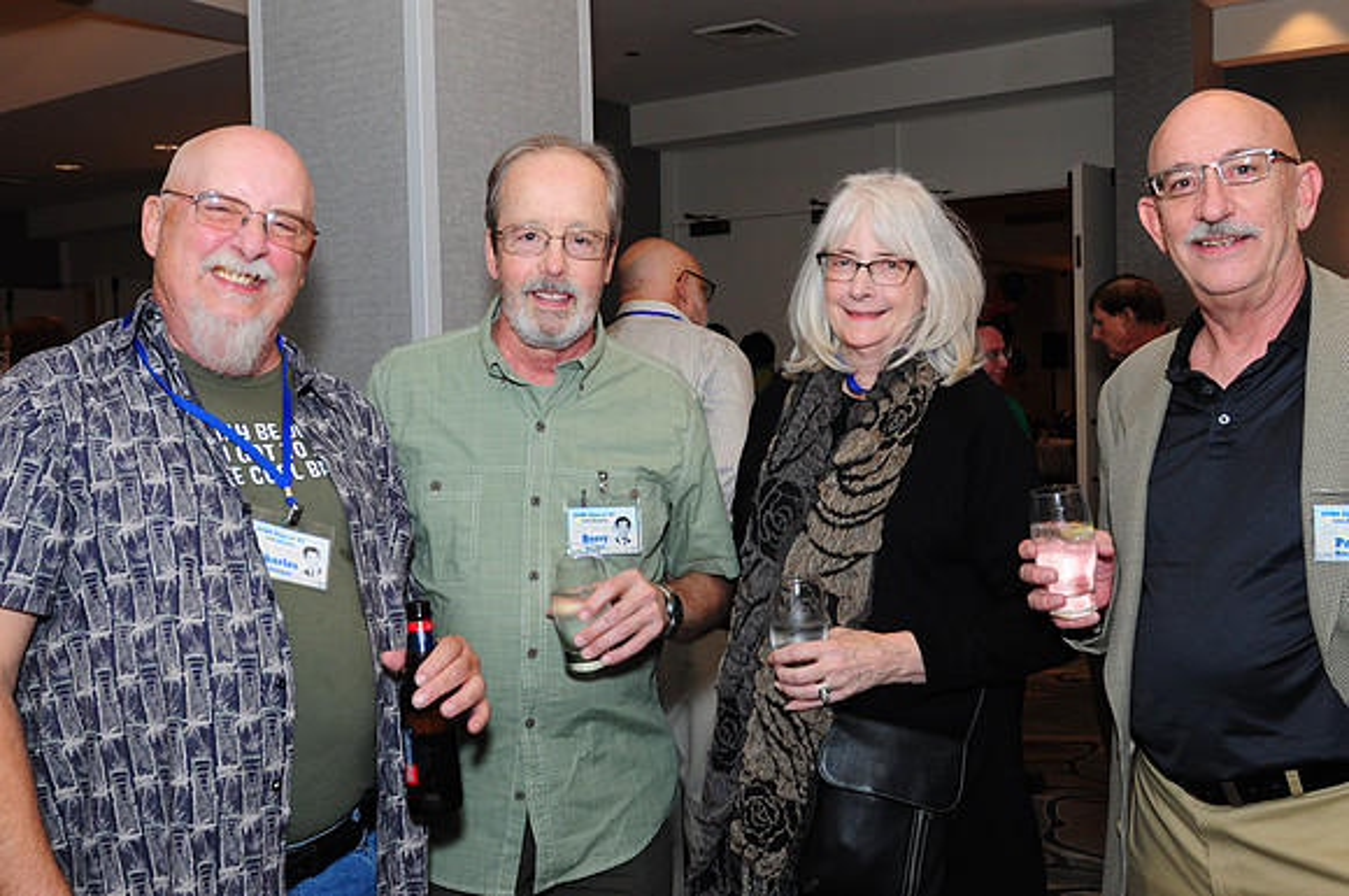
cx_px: 674
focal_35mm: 36
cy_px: 448
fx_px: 1347
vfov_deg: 36.8
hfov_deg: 53.2
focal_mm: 24
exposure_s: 1/60
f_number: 5
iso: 500
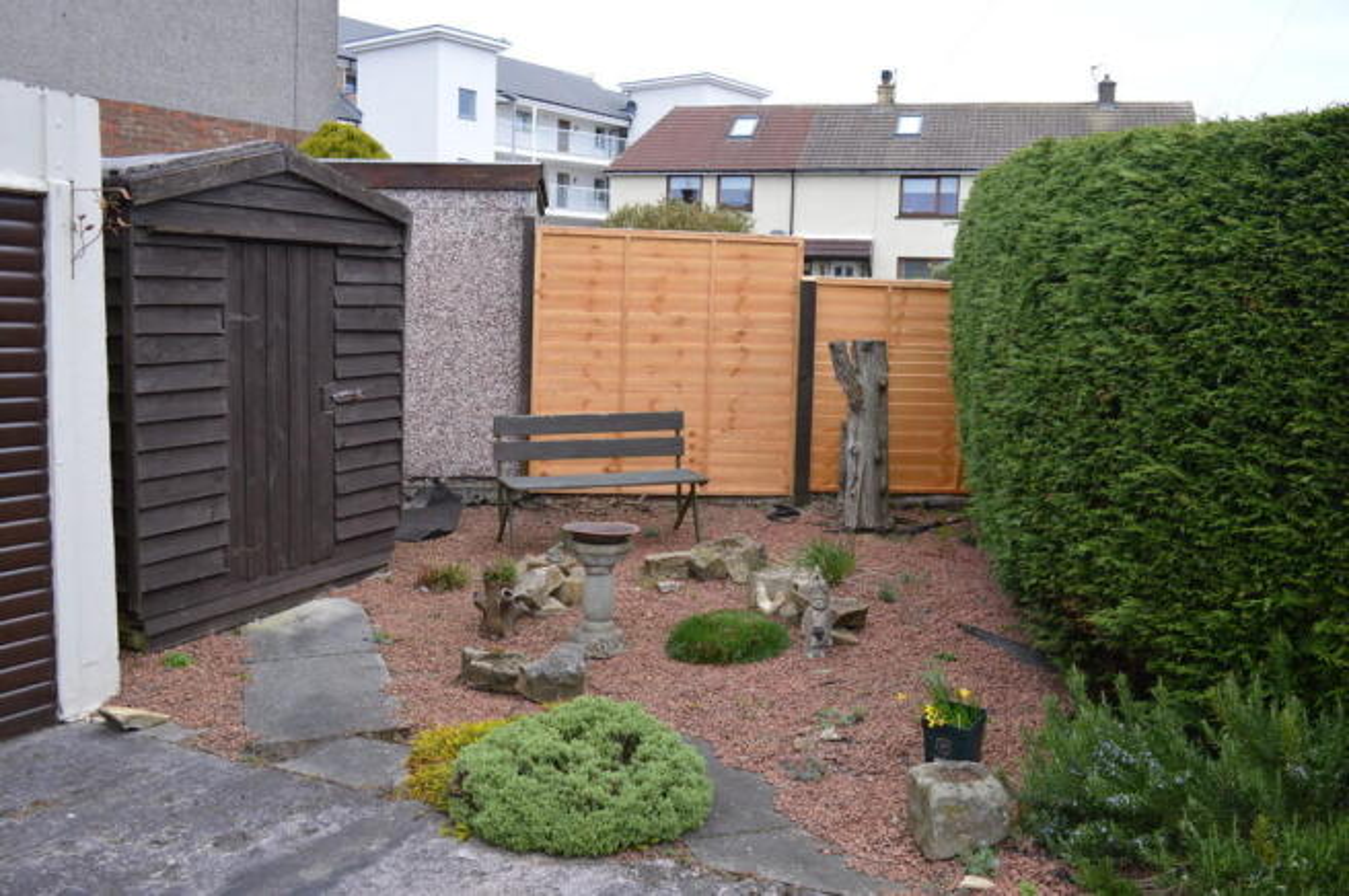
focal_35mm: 32
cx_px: 674
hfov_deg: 59.5
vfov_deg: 41.6
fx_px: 1179
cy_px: 448
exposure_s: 1/125
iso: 250
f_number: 5.6
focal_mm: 21
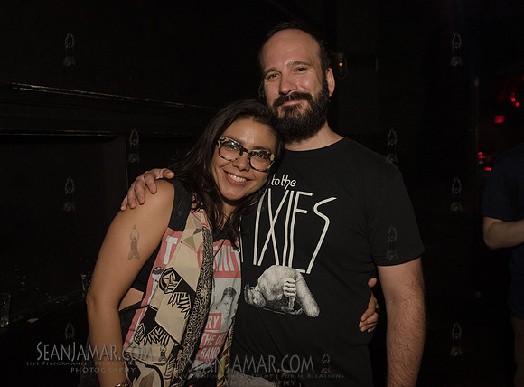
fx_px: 513
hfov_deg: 54.0
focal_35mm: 34
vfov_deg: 41.3
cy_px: 198
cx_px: 239
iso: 2000
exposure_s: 1/320
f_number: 4.5
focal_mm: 24
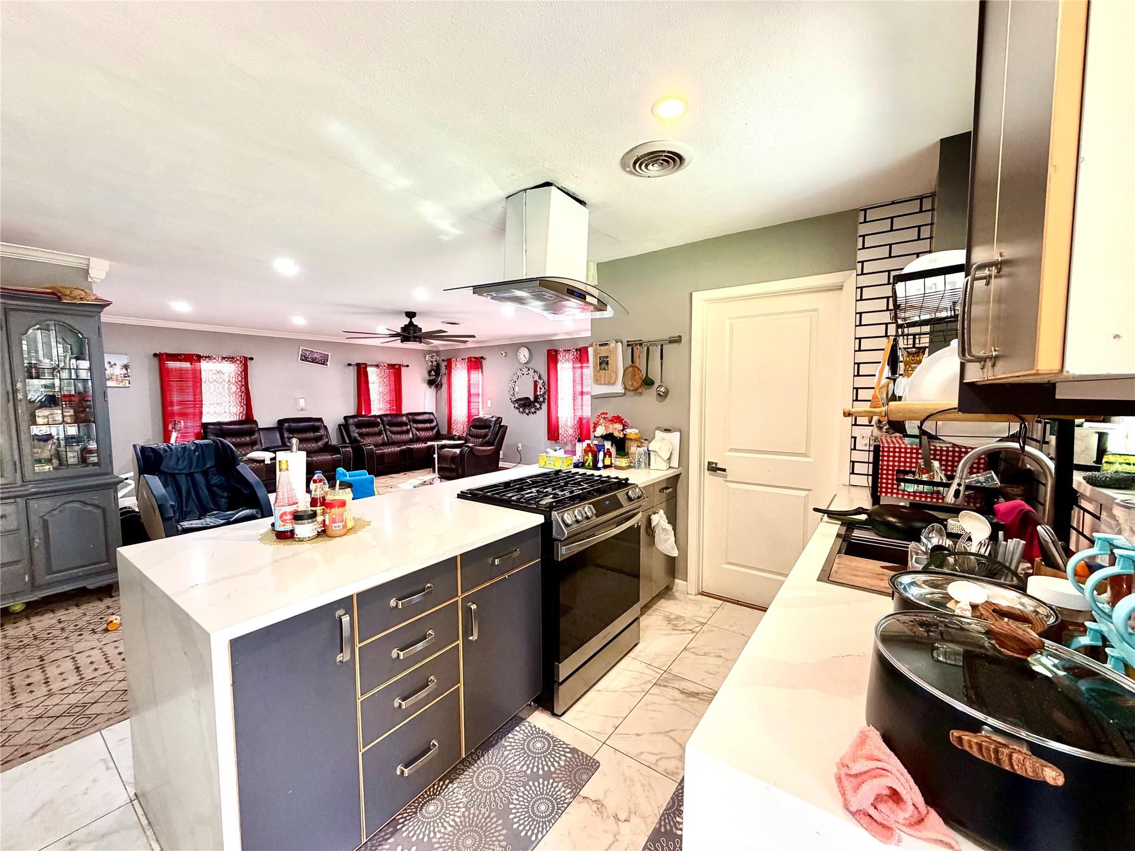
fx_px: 459
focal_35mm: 14
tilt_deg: -4.6
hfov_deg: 102.1
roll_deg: +1.0
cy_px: 426
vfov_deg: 85.7
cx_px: 568
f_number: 2.2
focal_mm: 2.22
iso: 250
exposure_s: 1/60
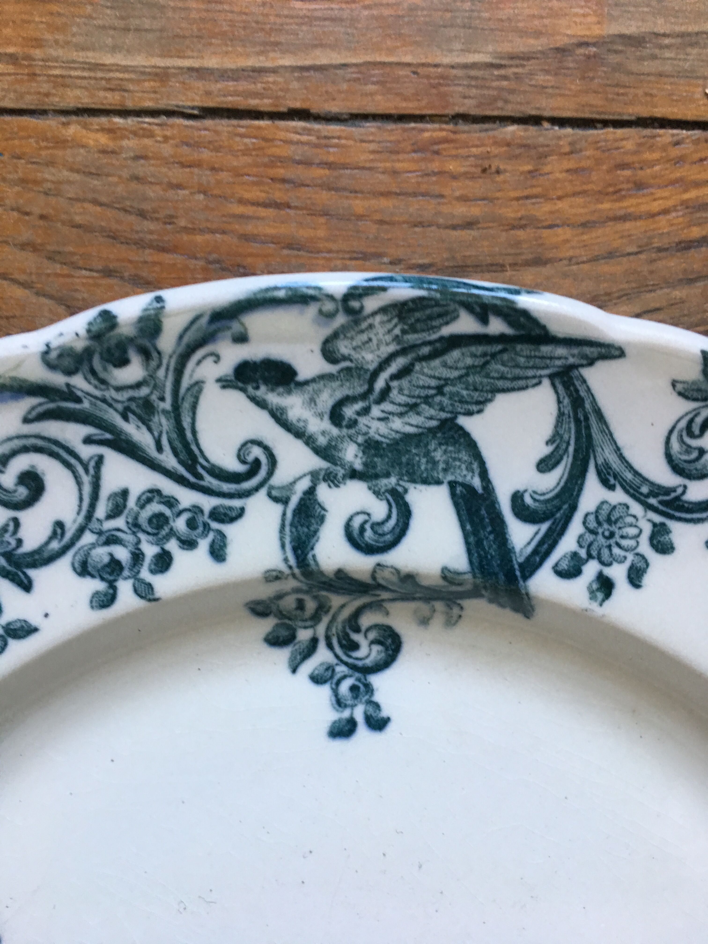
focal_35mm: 29
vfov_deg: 61.7
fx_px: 791
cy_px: 472
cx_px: 354
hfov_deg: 48.2
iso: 64
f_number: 2.2
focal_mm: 4.15
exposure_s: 1/33
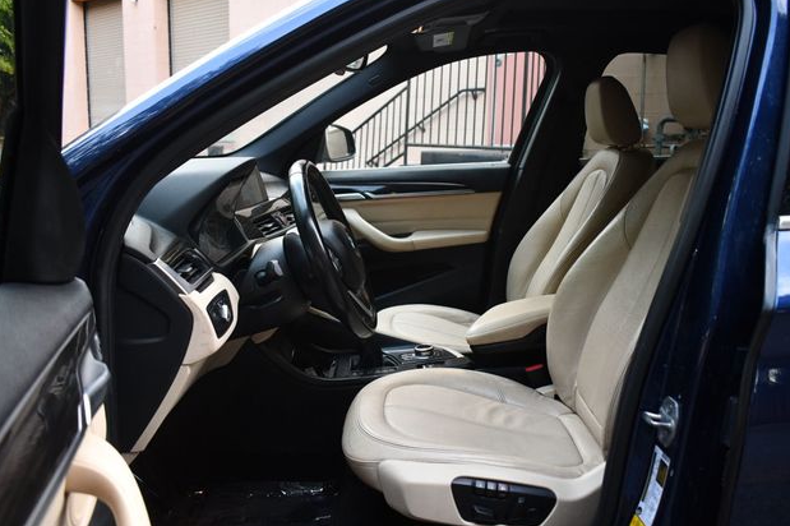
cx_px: 403
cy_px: 258
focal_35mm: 31
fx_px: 680
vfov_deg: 42.3
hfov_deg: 60.3
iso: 800
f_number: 3.8
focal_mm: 20
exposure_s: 1/160
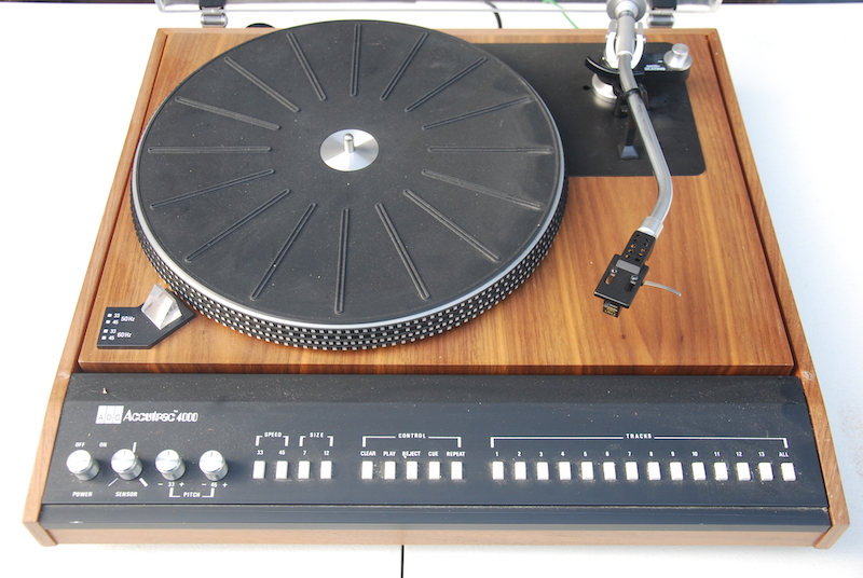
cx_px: 432
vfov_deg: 34.3
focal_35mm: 39
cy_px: 289
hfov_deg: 49.5
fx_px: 936
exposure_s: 1/40
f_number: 4
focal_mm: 26
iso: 200
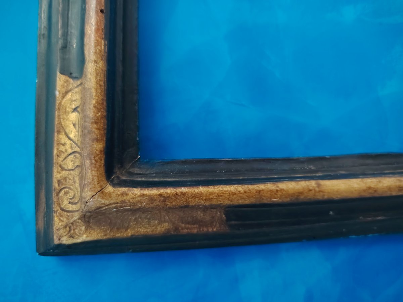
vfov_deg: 56.8
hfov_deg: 71.6
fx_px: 279
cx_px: 202
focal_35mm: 24
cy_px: 151
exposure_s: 1/20
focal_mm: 5.25
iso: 3766
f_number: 1.75
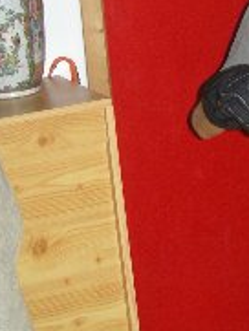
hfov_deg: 12.4
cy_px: 93
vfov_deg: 16.9
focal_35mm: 116
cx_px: 319
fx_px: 1111
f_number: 2.8
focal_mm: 5.7
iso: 195
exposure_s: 1/60
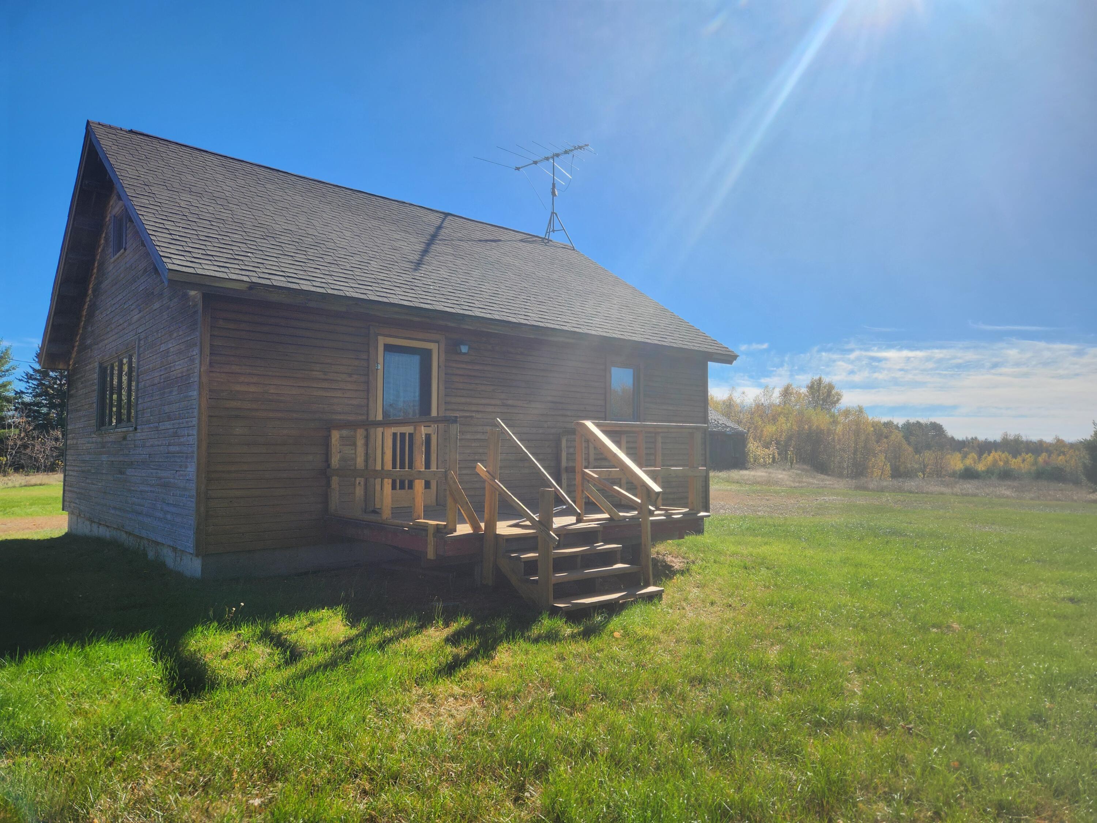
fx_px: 729
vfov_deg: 58.9
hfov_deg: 73.9
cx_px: 548
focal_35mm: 23
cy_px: 412
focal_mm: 5.4
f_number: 1.8
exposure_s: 1/2456
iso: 20
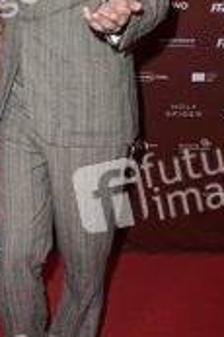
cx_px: -4
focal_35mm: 88
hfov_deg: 15.2
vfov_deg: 22.9
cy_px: 90
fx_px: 823
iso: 400
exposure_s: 1/250
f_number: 5.6
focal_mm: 38
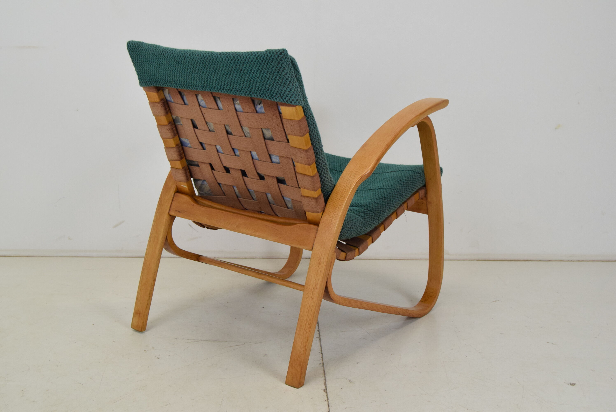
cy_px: 206
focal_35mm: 42
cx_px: 308
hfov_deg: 46.4
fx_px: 719
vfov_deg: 31.9
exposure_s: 1/250
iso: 1600
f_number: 8
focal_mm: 28
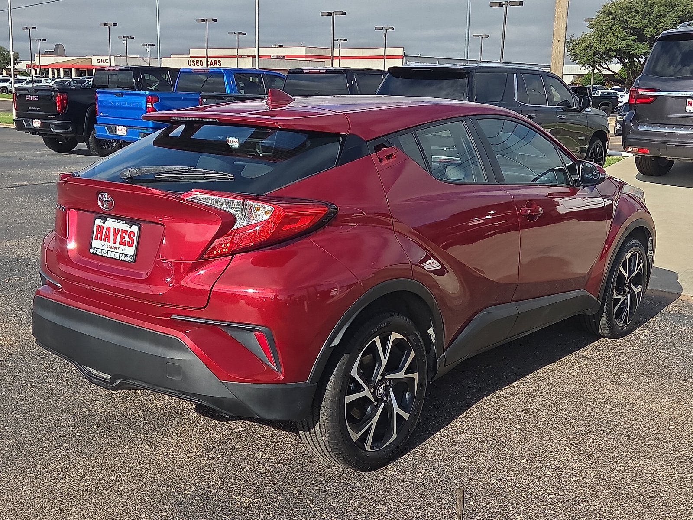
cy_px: 260
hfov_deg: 46.8
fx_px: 801
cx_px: 346
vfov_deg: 36.0
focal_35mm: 40
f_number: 1.8
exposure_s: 1/1667
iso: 25
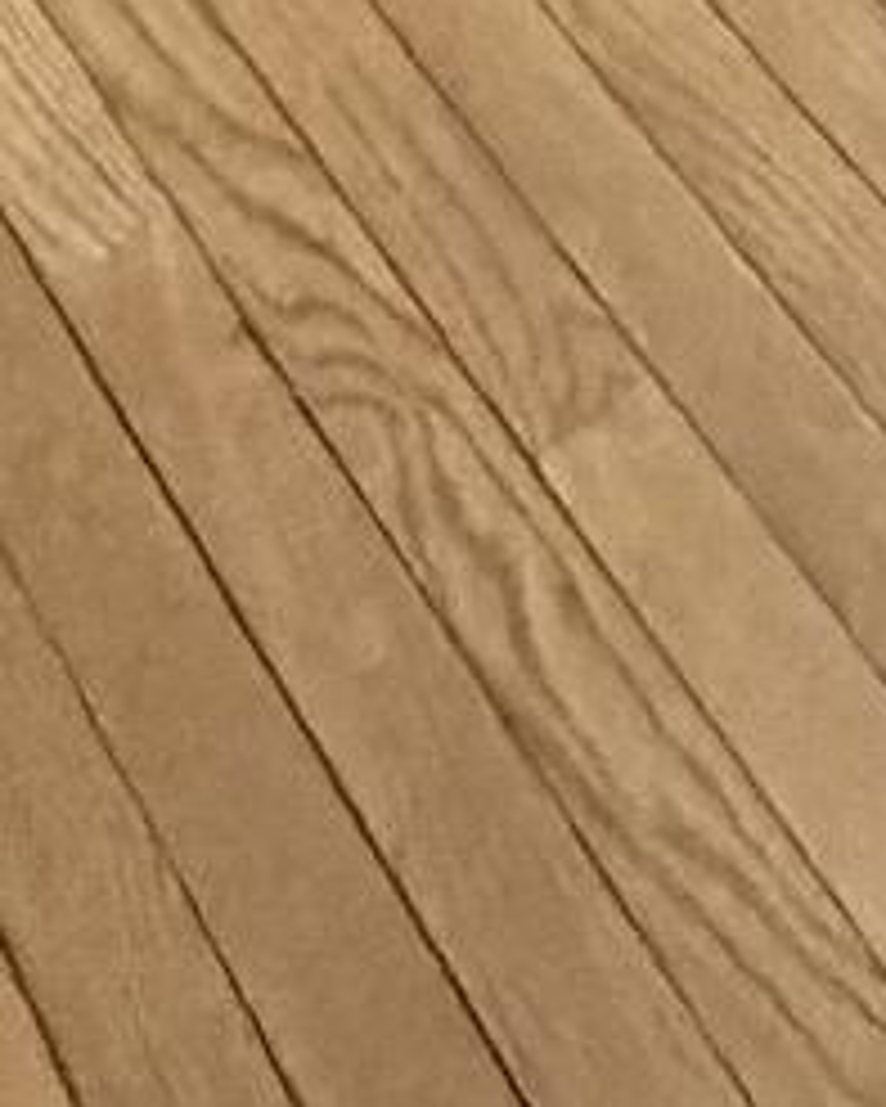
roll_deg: +4.8
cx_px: 962
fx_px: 3636
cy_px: -2632
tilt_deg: -8.1
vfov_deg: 9.9
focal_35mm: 111
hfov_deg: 13.6
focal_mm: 2.22
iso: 1000
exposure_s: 1/60
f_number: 2.2
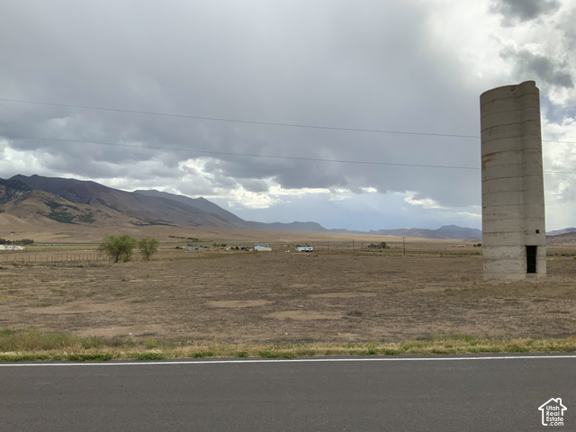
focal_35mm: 29
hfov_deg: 61.7
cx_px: 288
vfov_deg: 48.2
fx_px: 483
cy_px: 216
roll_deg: -0.2
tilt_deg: +3.9
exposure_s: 1/1848
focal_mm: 3
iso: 16
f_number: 1.8
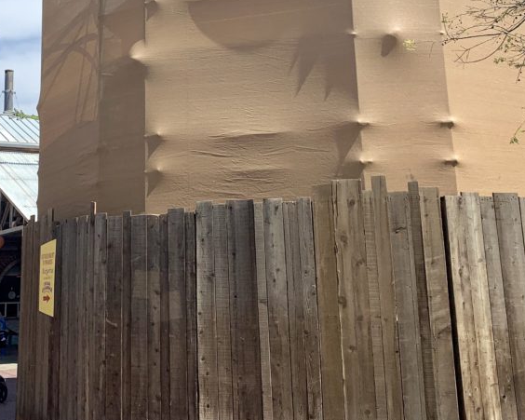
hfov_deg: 34.4
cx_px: 172
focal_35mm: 54
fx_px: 839
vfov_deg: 27.5
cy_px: 86
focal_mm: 4.25
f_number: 1.8
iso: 25
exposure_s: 1/2545
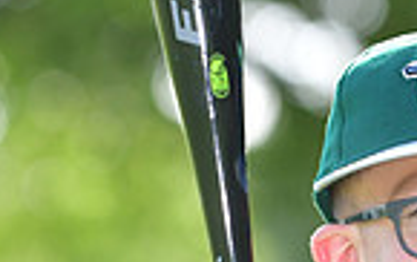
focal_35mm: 825
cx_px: 453
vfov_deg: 1.6
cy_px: 337
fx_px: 9387
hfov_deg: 2.5
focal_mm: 135
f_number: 4
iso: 400
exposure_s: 1/1000
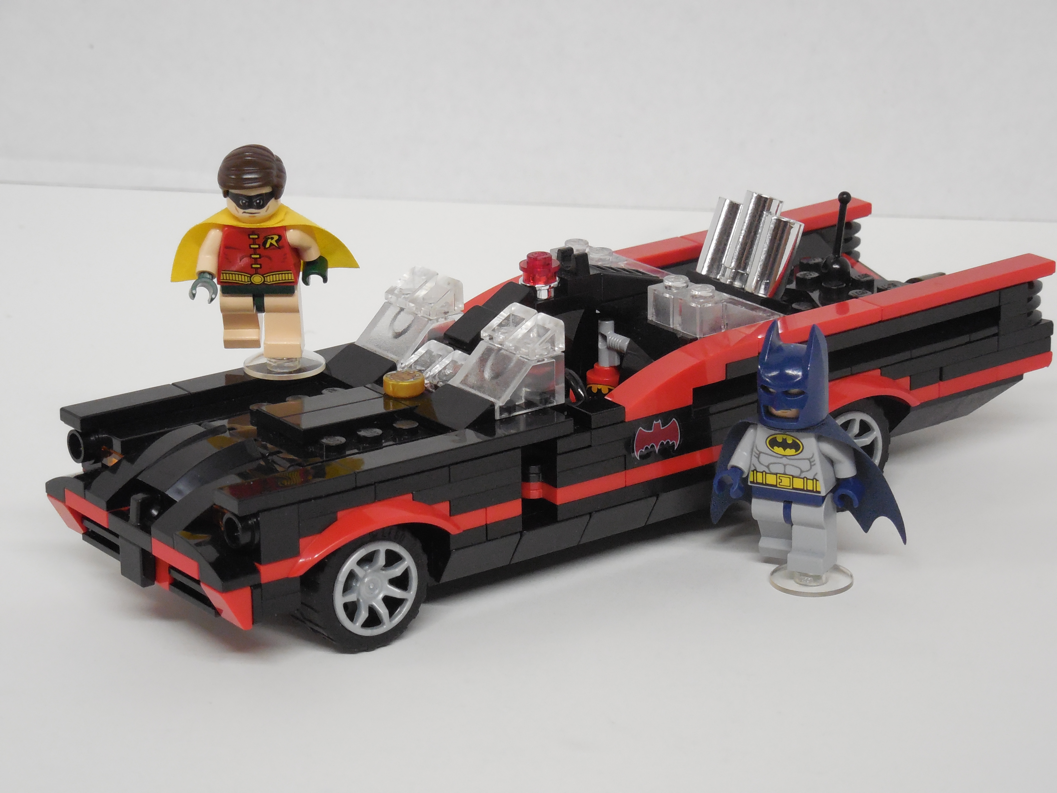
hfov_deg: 18.5
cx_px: 528
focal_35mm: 106
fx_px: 3237
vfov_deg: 14.0
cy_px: 396
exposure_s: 1/15
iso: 640
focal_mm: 19.1
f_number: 4.7
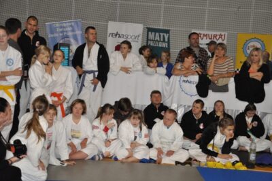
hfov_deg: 31.9
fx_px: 476
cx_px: 136
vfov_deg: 21.5
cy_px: 90
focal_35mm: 63
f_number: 5
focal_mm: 42
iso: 2000
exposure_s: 1/60
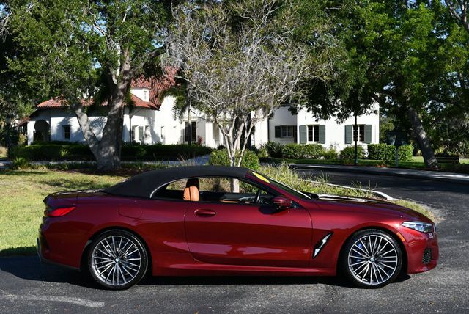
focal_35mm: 48
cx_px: 234
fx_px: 626
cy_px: 157
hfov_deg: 41.1
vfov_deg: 28.1
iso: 110
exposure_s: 1/250
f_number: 8
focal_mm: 24
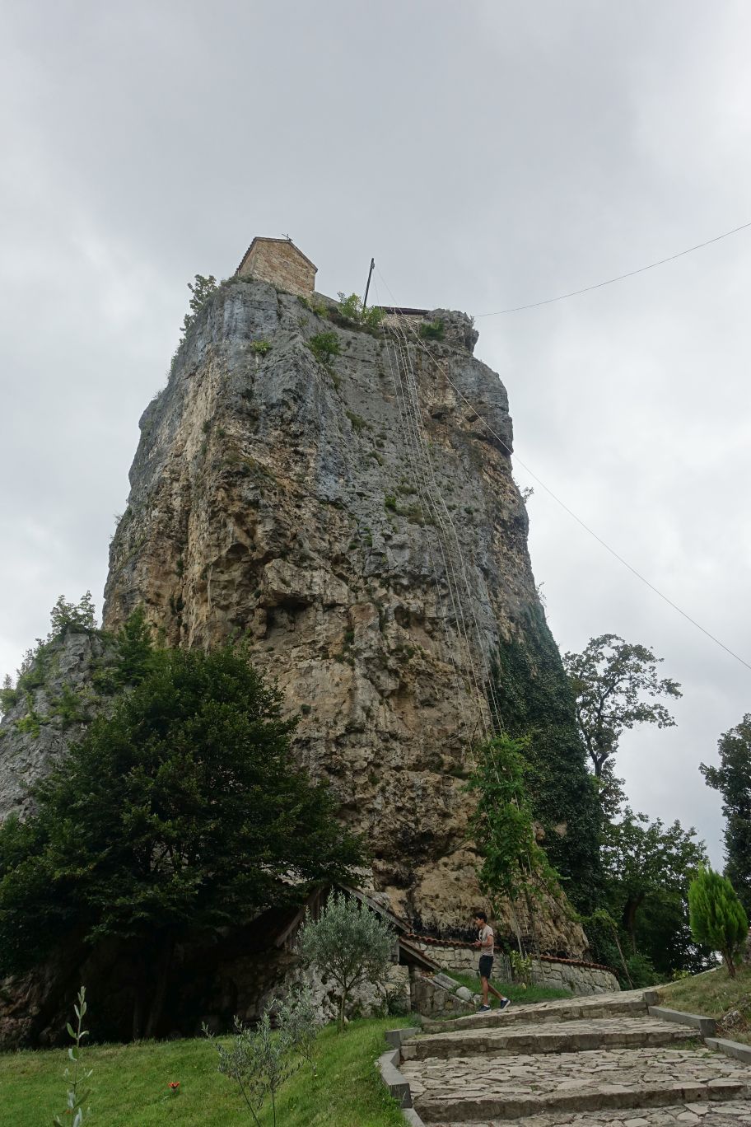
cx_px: 376
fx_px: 751
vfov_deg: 73.7
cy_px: 564
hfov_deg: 53.1
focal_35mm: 24
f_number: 4
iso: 125
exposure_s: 1/320
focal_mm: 8.8
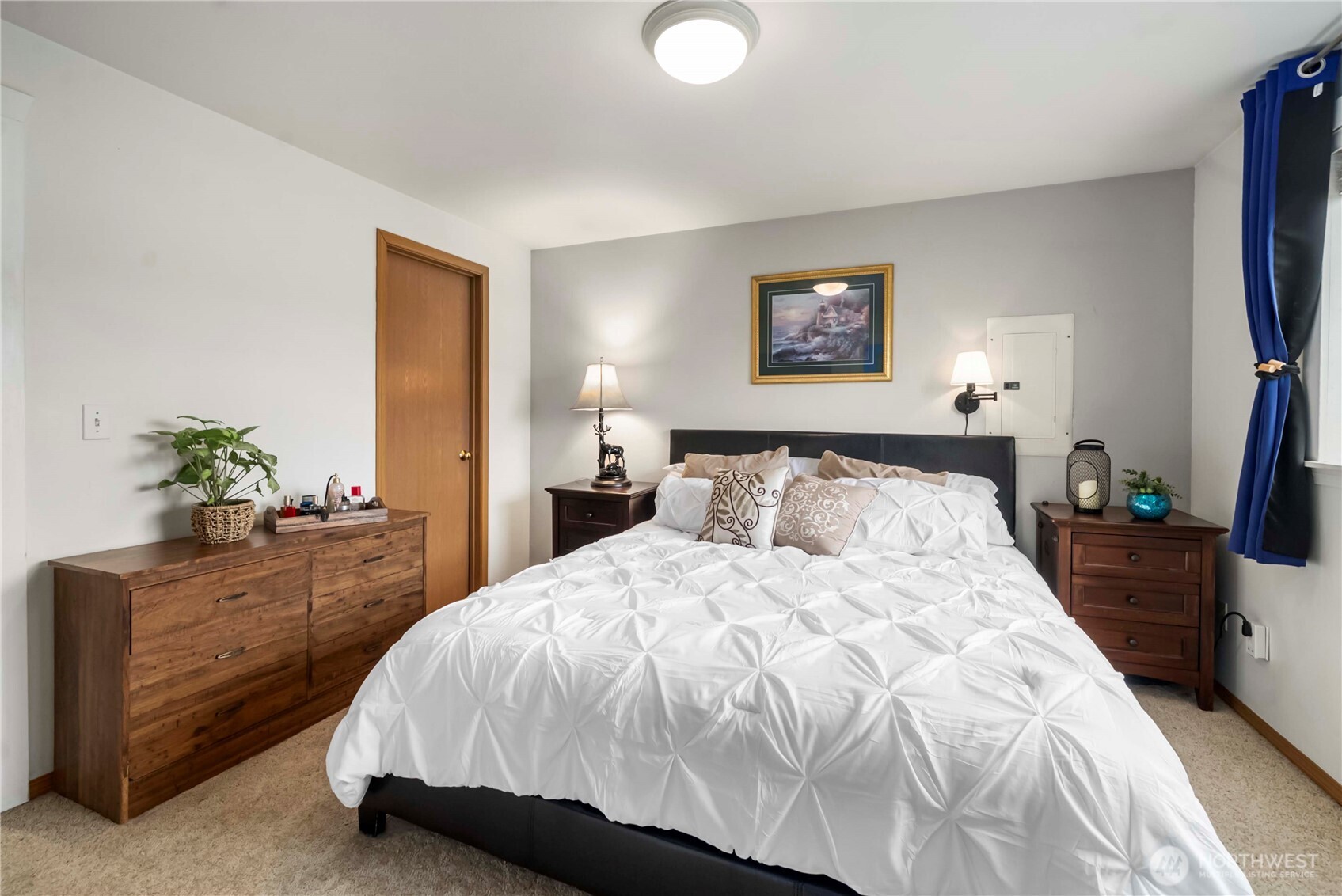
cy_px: 448
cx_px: 671
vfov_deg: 81.3
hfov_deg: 104.2
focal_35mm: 14
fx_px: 522
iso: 800
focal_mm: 14
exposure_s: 1/30
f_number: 7.1
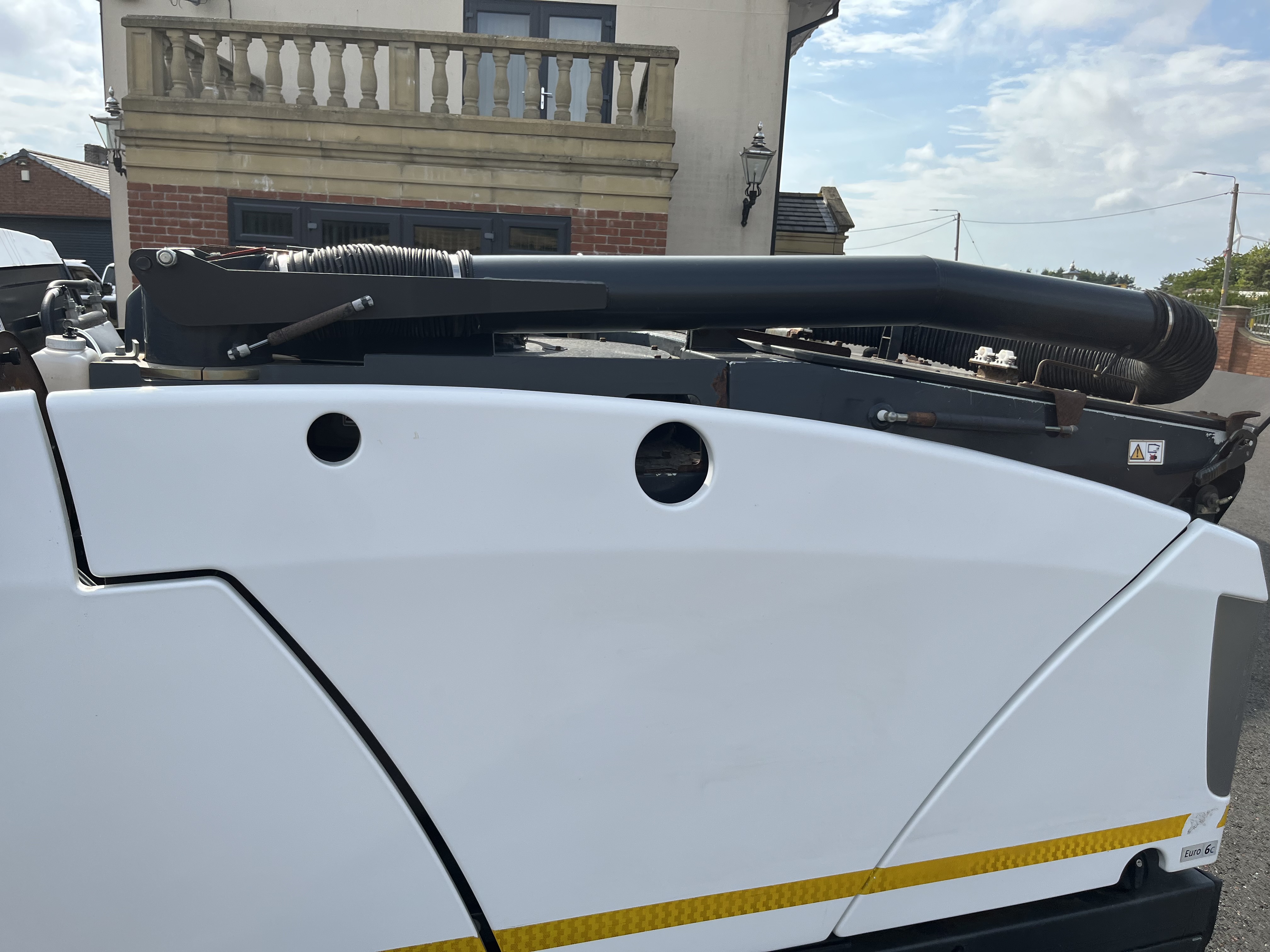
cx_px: 635
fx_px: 954
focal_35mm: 26
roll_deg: -4.2
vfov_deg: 53.1
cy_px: 476
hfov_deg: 67.3
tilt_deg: -11.5
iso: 50
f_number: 1.6
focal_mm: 5.1
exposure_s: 1/2688
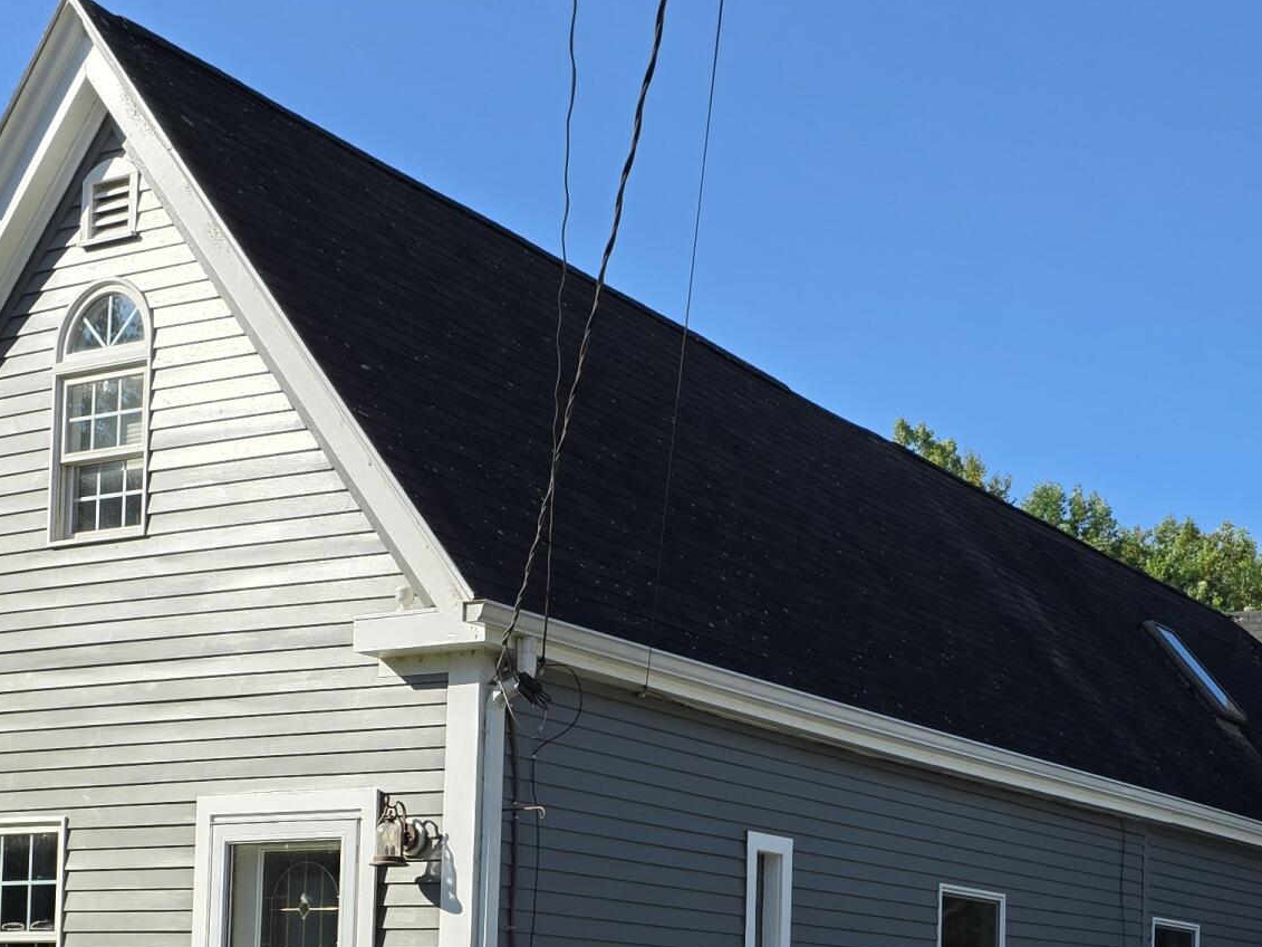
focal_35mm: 61
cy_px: 976
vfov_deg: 22.9
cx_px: 980
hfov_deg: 31.0
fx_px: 2224
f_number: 1.7
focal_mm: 6.25
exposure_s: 1/4333
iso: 80
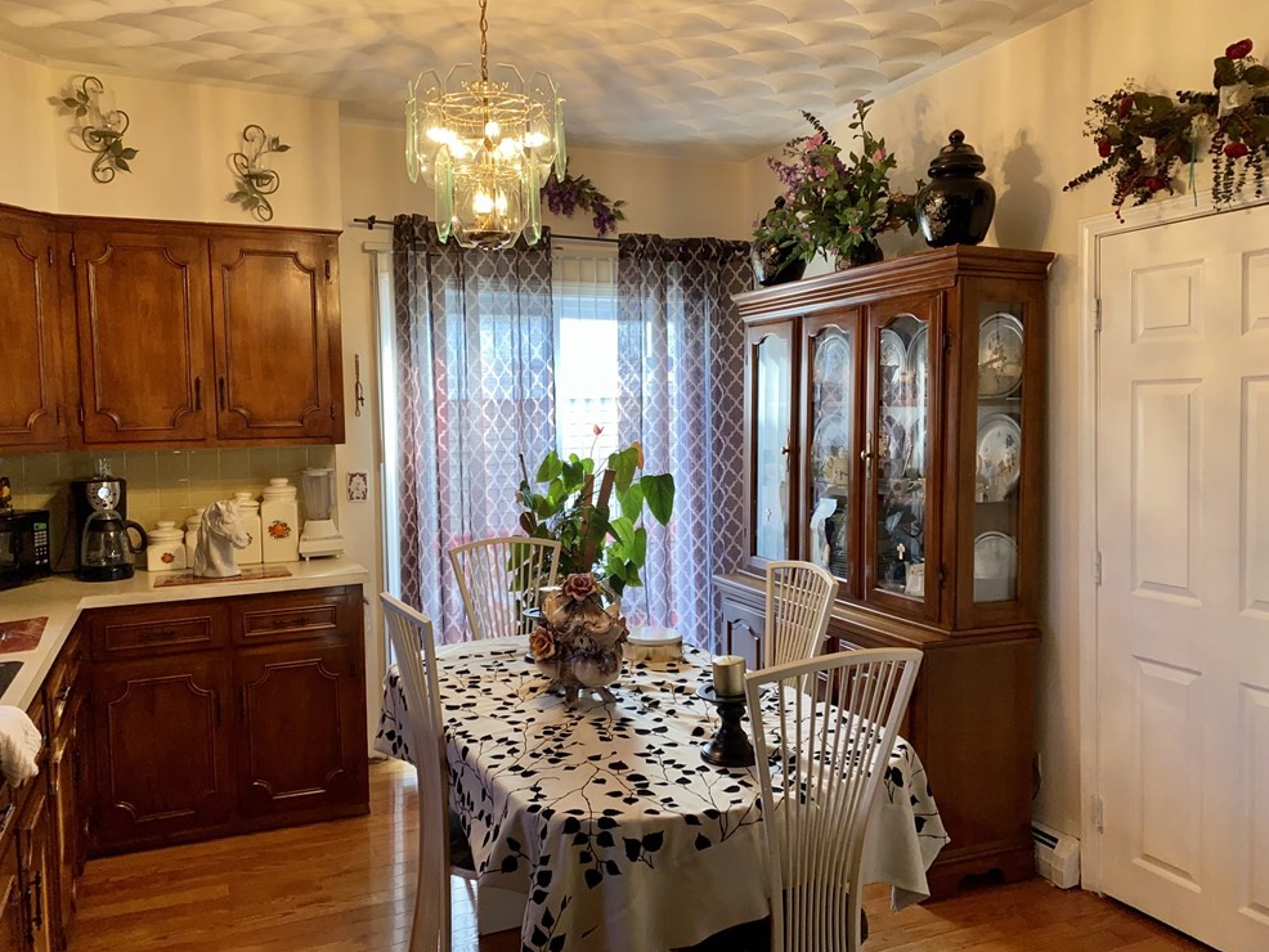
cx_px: 625
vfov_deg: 51.4
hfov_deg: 65.3
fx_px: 990
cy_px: 472
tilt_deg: -3.3
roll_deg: +0.8
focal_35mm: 27
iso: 32
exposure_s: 1/67
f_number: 1.8
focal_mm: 4.25
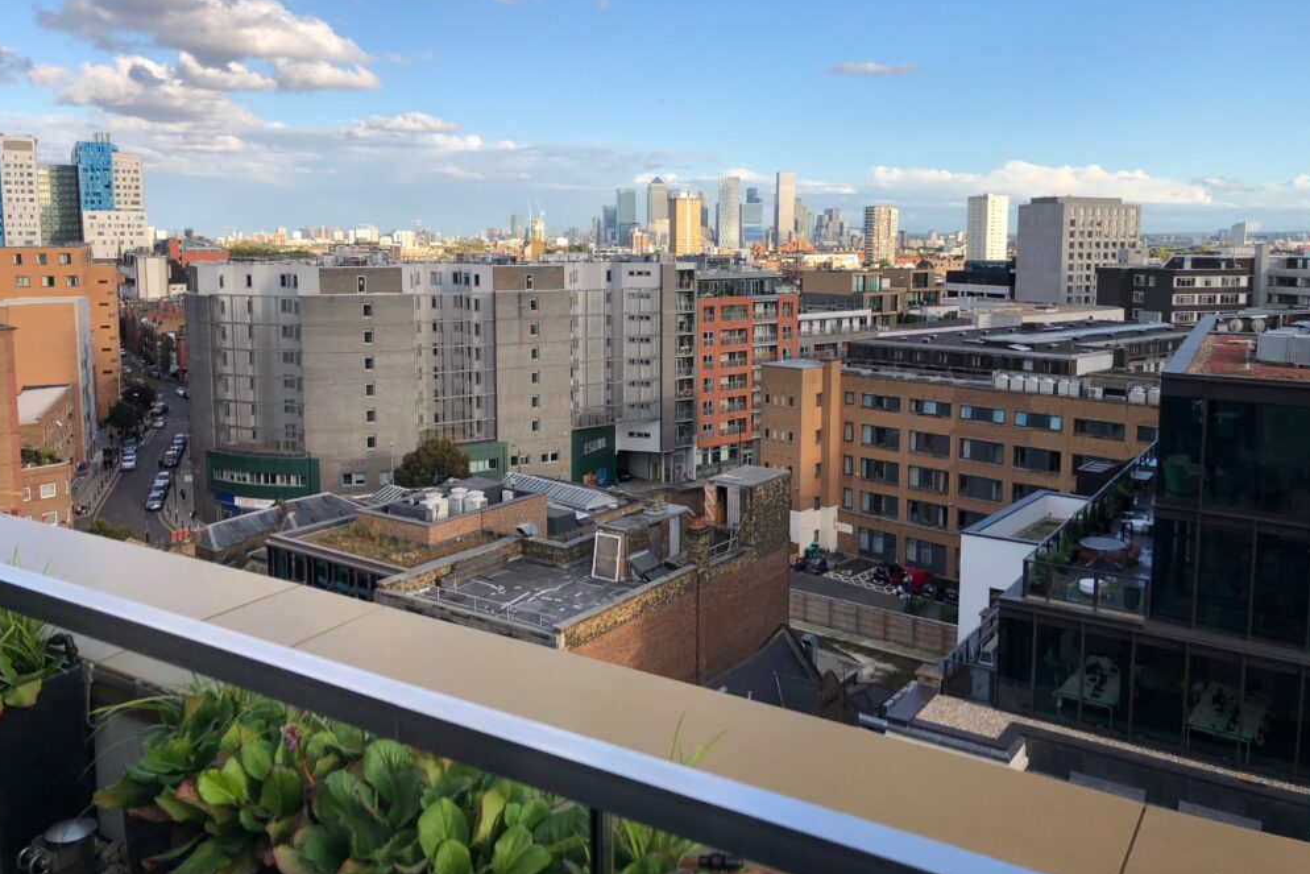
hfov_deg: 61.9
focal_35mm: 30
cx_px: 654
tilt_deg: -7.1
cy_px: 373
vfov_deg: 43.5
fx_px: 1092
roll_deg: +0.3
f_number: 1.8
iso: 20
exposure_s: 1/1200
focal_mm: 4
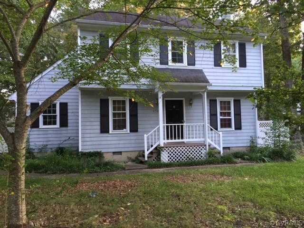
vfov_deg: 48.2
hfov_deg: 61.7
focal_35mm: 29
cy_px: 114
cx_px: 152
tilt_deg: +3.5
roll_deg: +0.7
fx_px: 255
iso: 40
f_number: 2.2
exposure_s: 1/15
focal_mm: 4.15
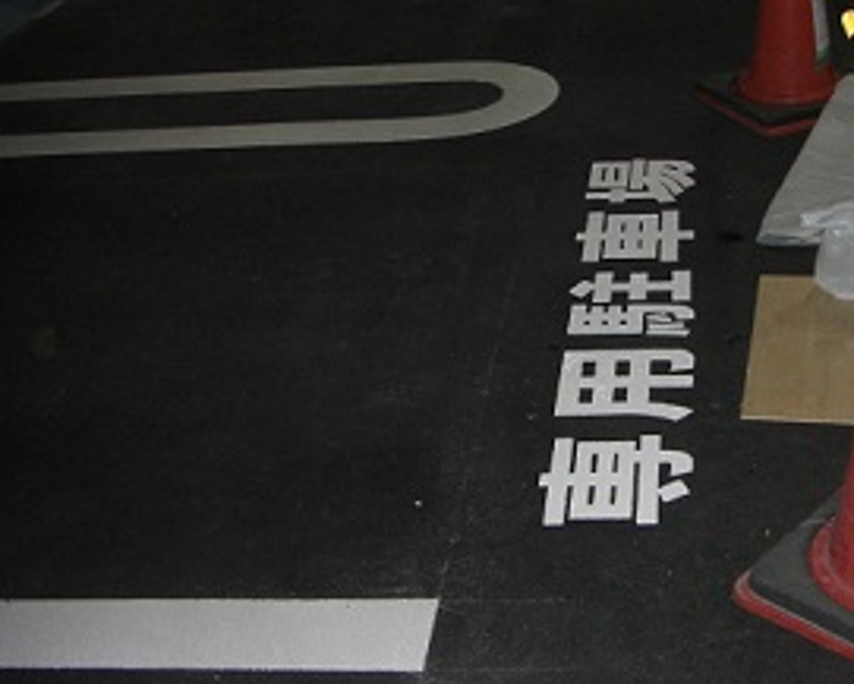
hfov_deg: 33.2
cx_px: 588
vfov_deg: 27.1
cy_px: 358
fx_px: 1416
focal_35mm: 56
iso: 200
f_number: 3.4
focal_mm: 6.3
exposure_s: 1/60
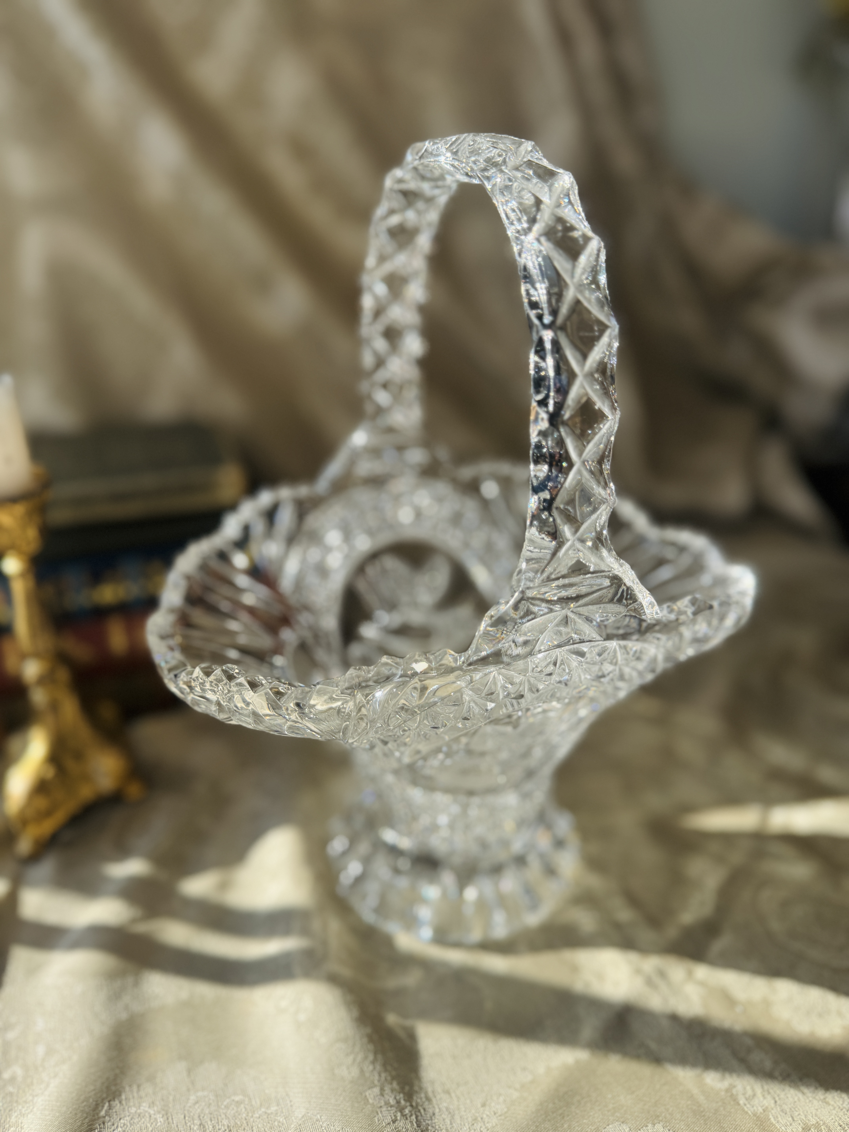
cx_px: 424
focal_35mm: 24
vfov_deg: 71.6
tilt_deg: -22.4
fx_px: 785
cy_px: 566
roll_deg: -0.2
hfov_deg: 56.8
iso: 80
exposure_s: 1/2331
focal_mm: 6.76
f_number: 1.78
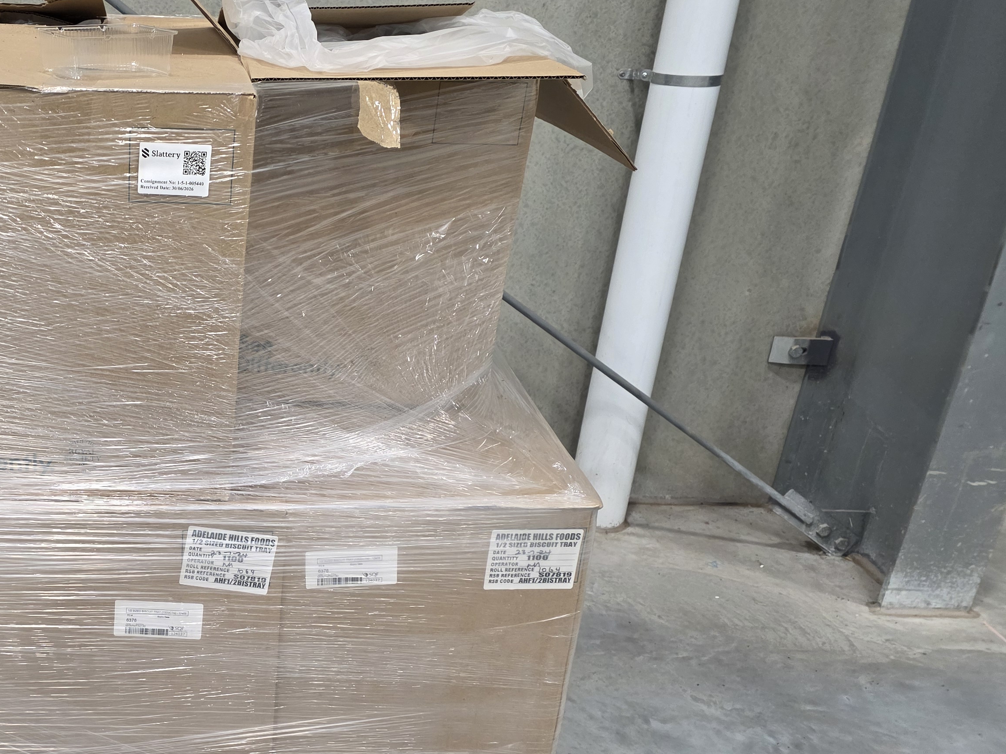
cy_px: 535
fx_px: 1162
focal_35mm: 40
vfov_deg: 35.4
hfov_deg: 43.5
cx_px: 138
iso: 125
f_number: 1.7
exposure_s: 1/100
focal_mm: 6.3
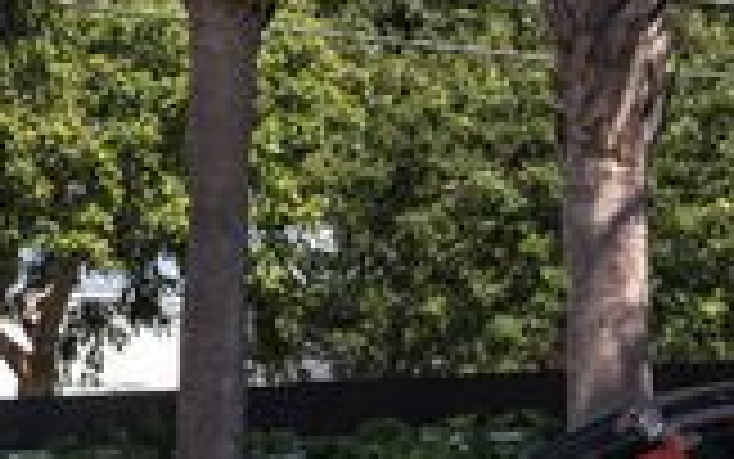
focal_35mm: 229
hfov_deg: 9.0
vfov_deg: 5.7
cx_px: 940
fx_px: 4582
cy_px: 503
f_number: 7.1
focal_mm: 44
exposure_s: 1/160
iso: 200
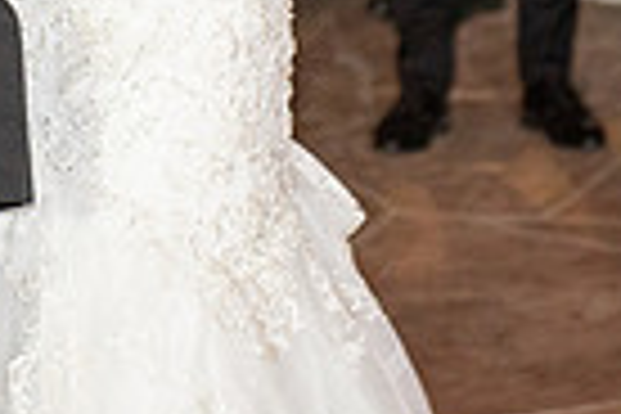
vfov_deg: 4.6
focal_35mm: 294
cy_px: -380
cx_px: 50
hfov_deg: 7.0
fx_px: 5071
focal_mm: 70
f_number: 2.8
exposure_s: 1/125
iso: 1250
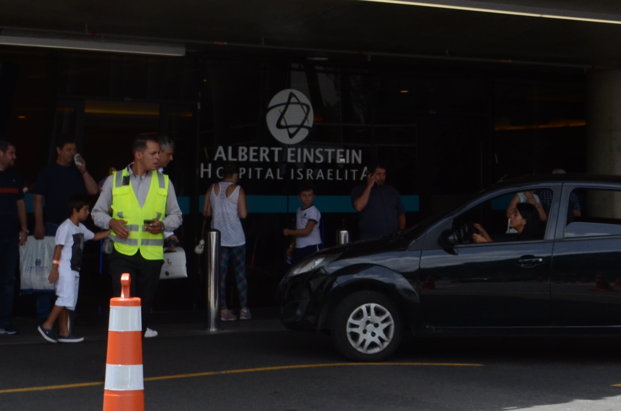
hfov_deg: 20.8
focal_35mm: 96
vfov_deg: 13.8
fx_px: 1653
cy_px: -75
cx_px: 566
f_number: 8
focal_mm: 24
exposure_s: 1/640
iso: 500
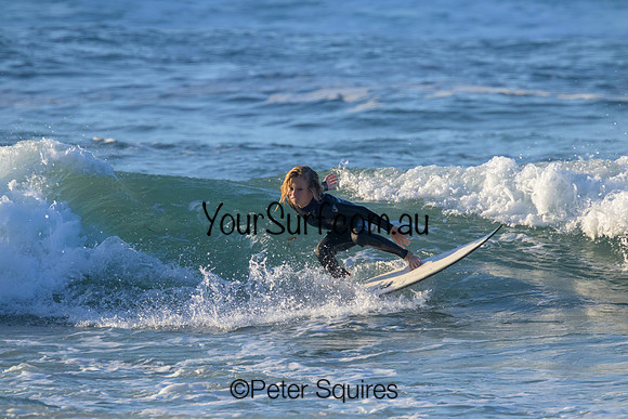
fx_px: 13958
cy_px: 210
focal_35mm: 800
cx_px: 314
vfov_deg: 1.7
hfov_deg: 2.6
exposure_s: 1/2000
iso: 2800
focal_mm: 800
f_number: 11
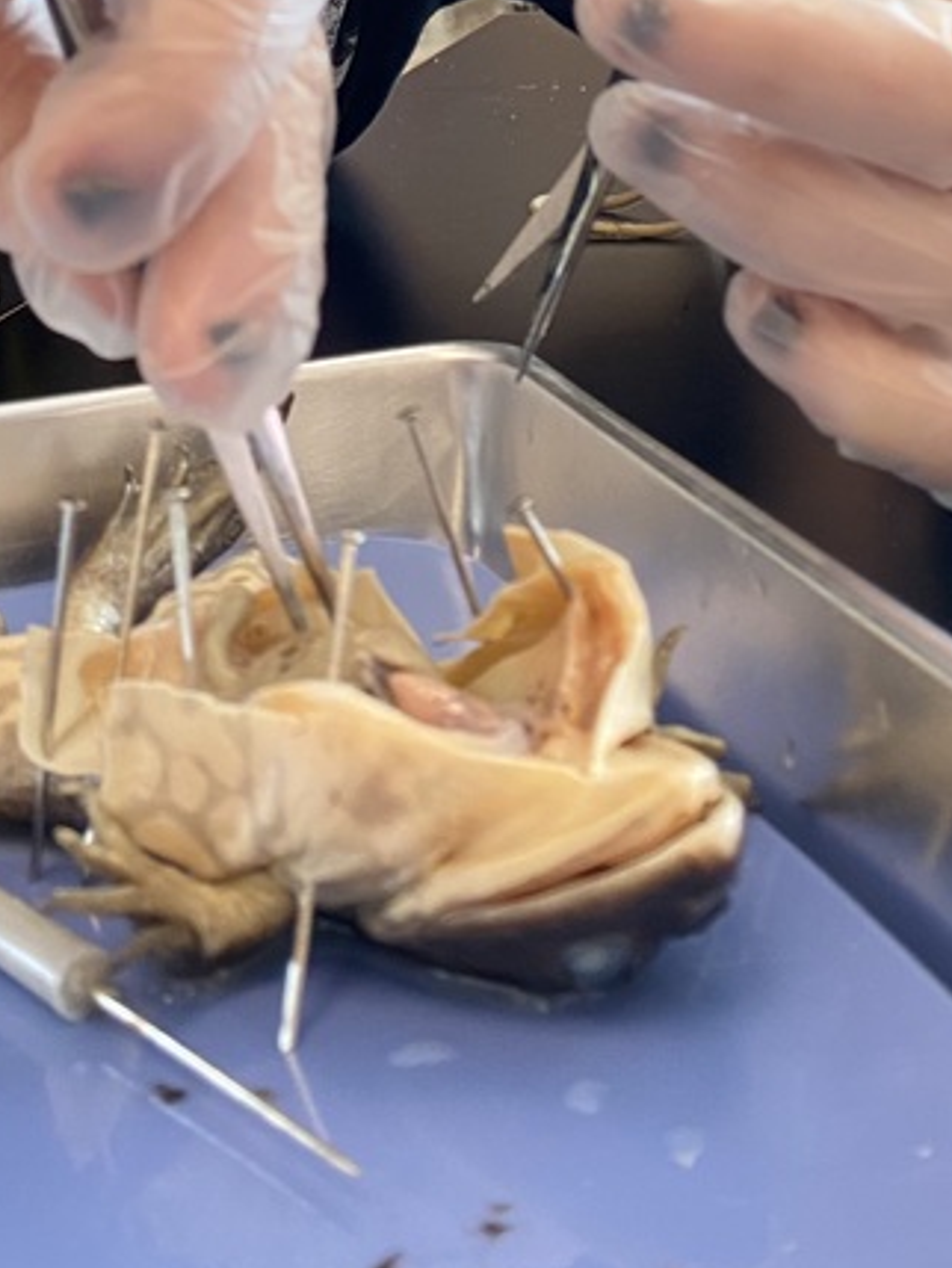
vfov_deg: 27.6
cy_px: -234
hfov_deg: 23.6
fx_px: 2272
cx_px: 337
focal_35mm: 62
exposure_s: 1/60
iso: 125
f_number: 1.8
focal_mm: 4.25
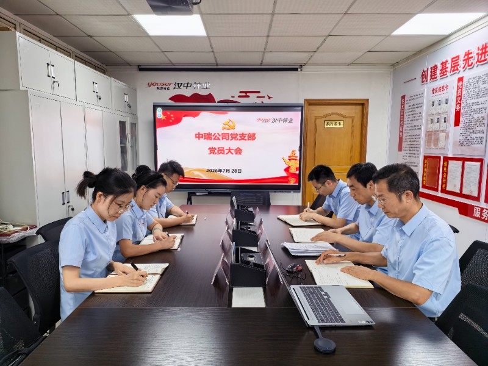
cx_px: 244
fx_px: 338
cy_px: 183
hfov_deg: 71.6
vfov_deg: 56.8
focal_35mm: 24
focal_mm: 6.98
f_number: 4
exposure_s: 1/60
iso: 200
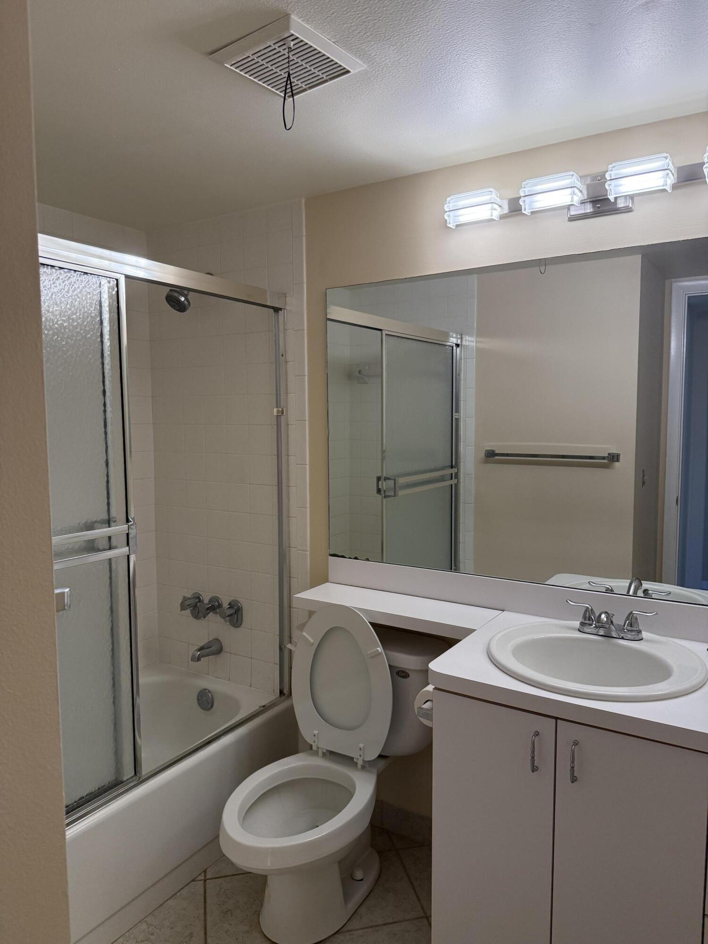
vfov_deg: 71.6
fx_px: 654
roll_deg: -0.1
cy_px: 472
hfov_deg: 56.8
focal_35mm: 24
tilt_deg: -4.4
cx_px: 354
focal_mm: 6.76
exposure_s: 1/218
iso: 200
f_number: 1.78
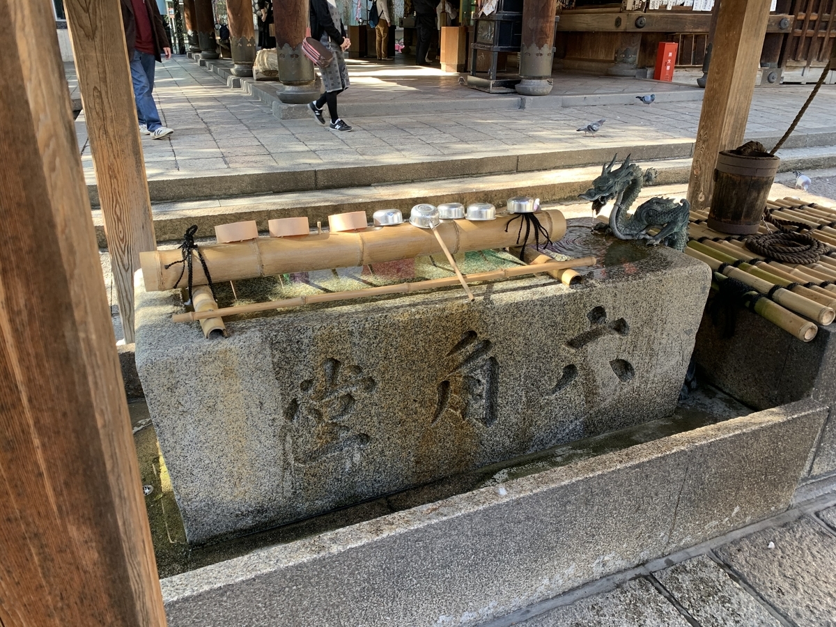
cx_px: 418
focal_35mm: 26
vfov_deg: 53.1
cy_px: 314
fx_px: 628
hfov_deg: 67.3
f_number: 1.8
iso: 64
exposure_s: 1/121
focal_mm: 4.25
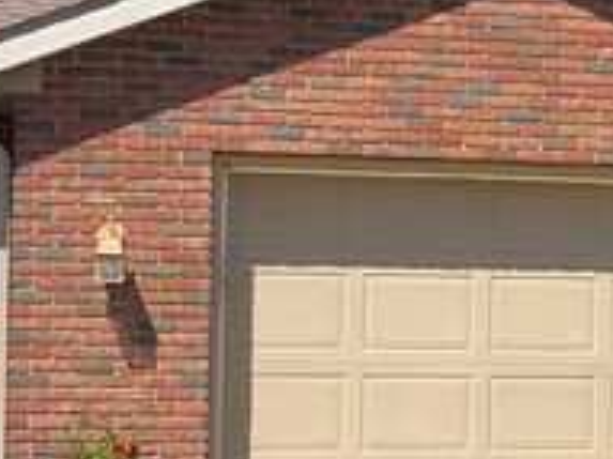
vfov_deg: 10.9
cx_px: 703
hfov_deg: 14.1
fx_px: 2407
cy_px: 265
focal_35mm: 136
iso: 32
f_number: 1.6
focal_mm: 5.96
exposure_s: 1/2545
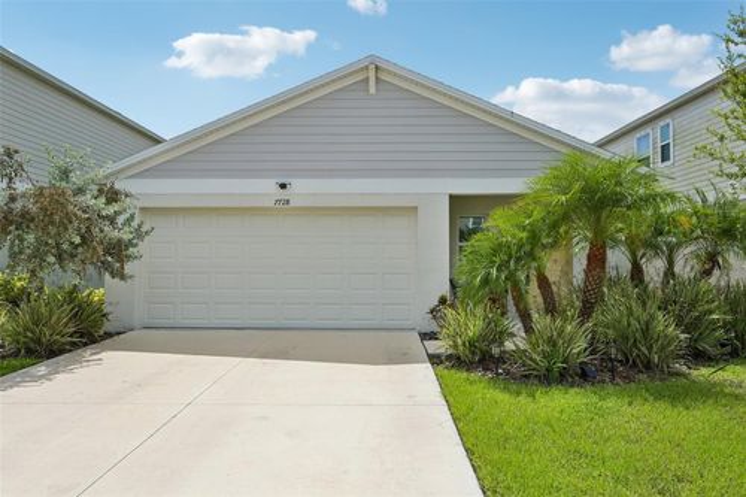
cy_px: 248
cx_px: 373
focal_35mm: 25
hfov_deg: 71.5
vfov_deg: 51.3
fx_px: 518
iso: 400
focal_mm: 25
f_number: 8
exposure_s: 1/1600
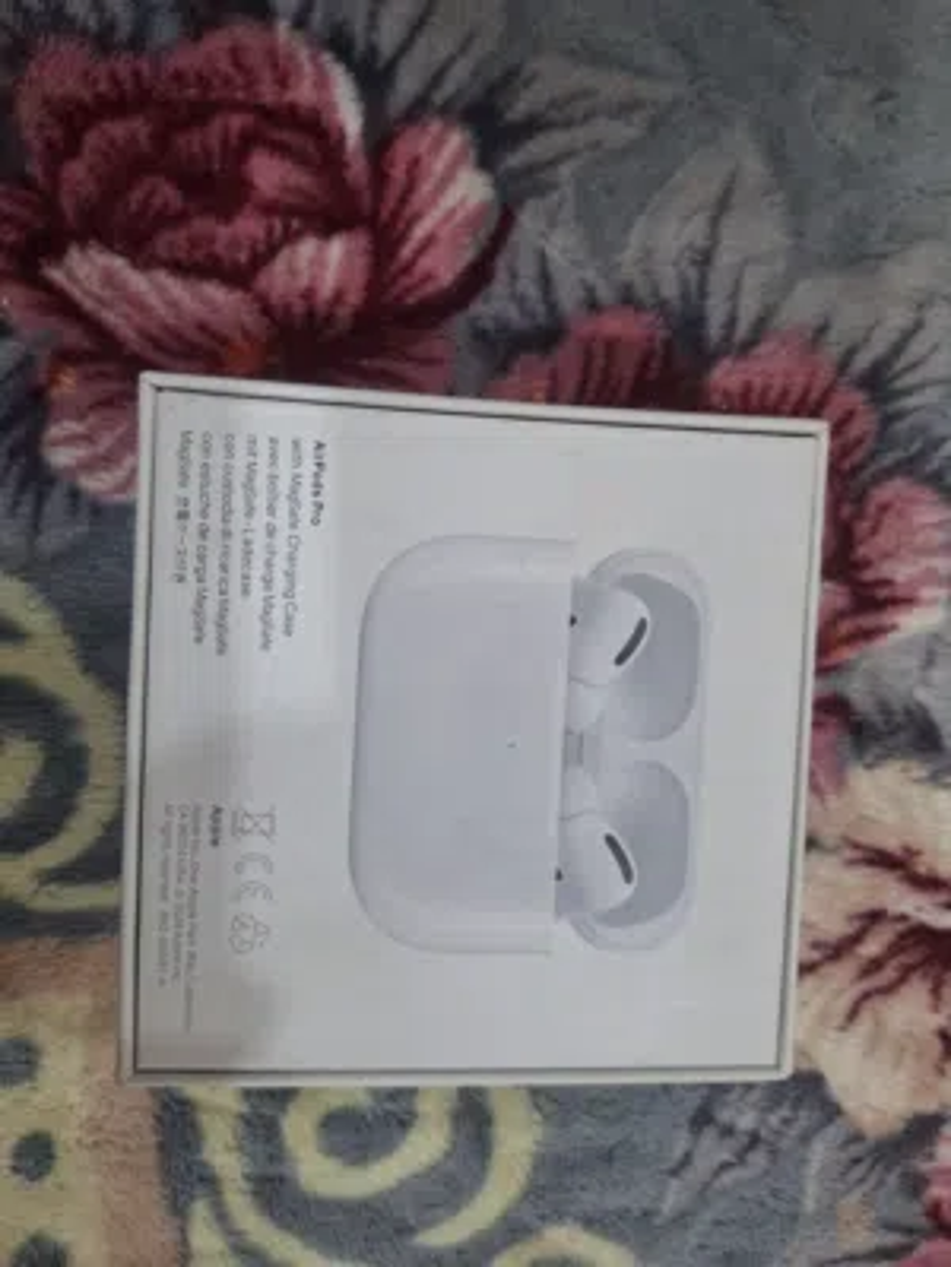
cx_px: 476
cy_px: 634
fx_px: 843
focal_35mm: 23
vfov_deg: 73.9
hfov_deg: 58.9
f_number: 1.8
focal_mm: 5.54
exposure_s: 1/50
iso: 200
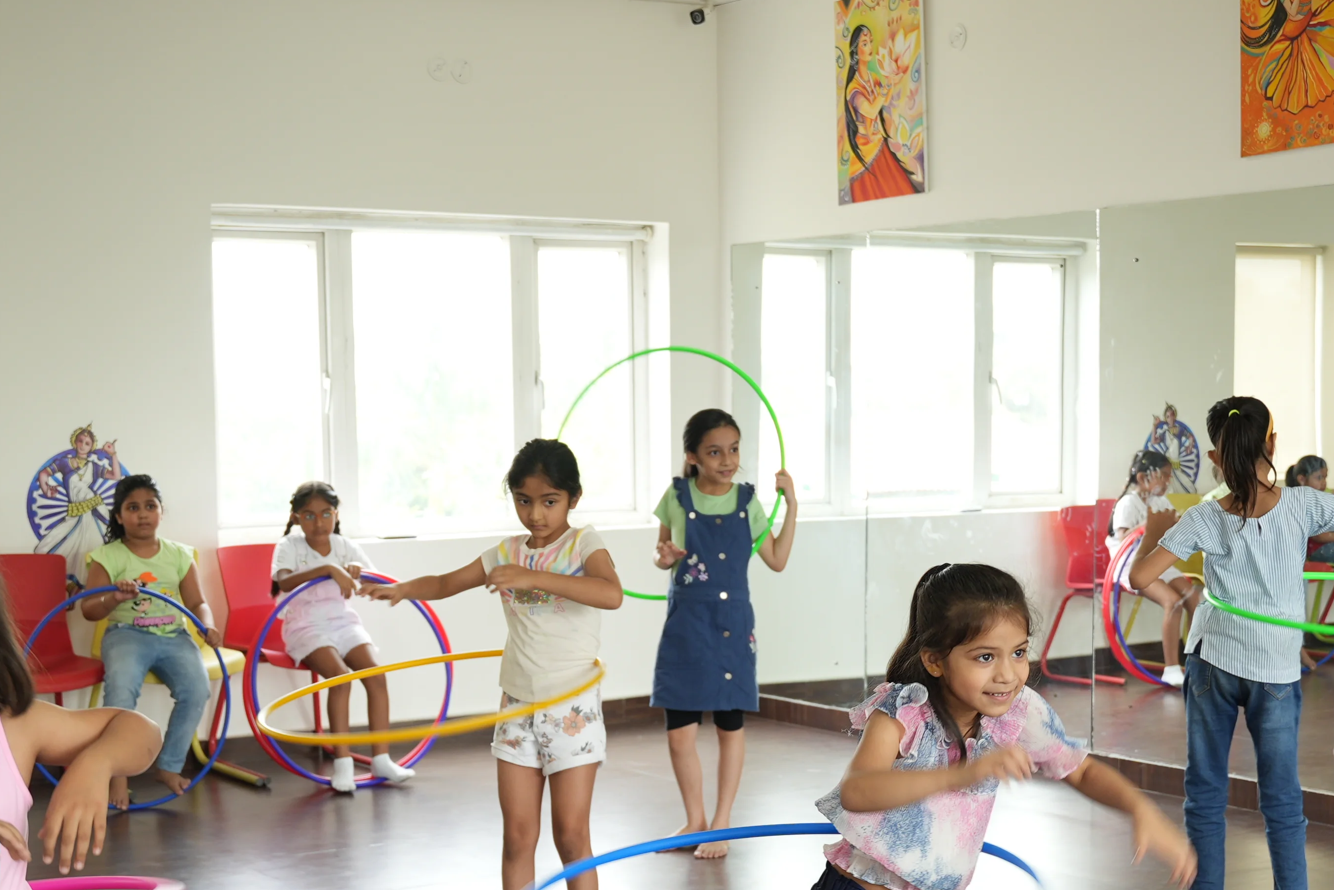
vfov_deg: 21.7
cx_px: 647
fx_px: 2297
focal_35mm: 62
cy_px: 681
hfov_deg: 32.4
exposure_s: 1/100
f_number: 2.8
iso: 200
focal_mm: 24
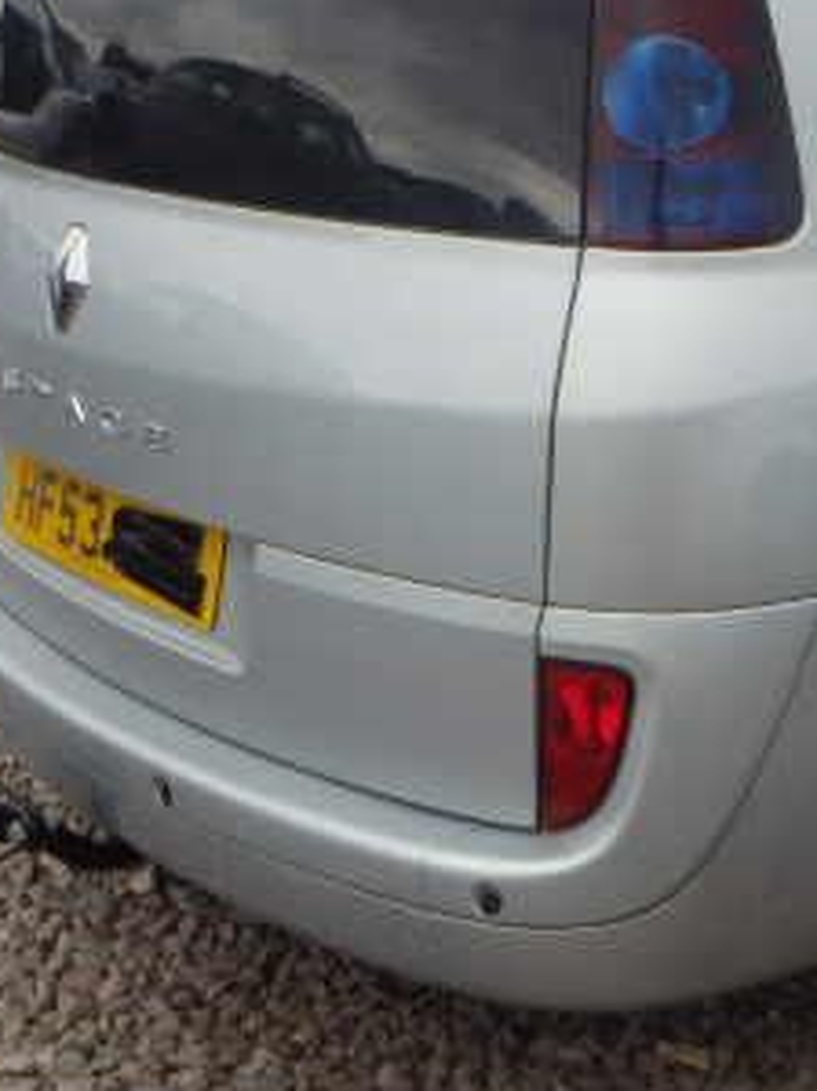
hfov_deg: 23.1
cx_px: 879
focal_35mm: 60
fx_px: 1889
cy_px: 369
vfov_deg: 31.9
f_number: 3.9
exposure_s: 1/200
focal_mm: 5
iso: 125
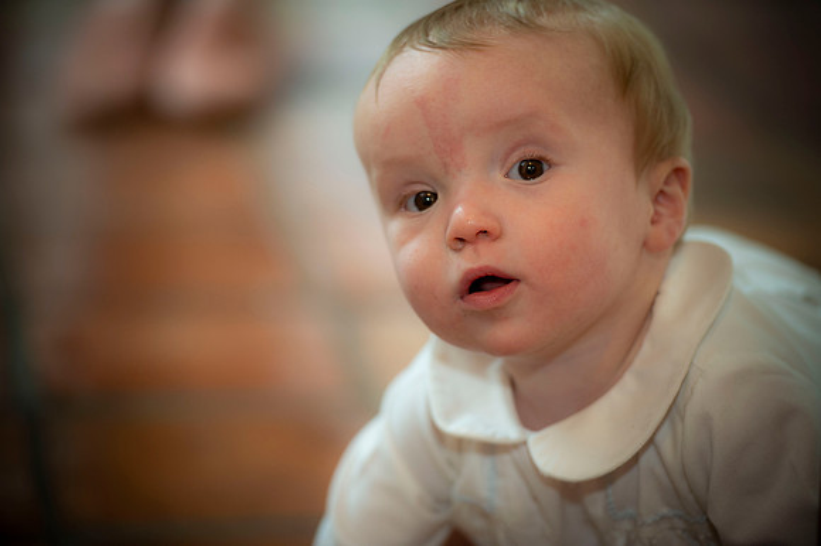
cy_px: 273
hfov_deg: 10.3
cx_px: 410
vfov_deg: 6.9
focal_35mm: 200
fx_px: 4558
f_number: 2.8
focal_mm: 200
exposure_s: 1/60
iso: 640
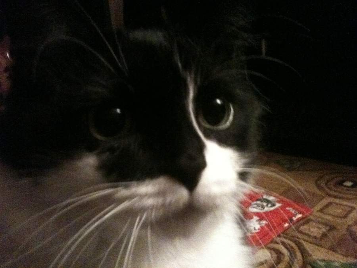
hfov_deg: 52.6
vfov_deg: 40.7
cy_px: 134
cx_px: 178
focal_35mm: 35
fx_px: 361
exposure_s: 1/10
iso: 1000
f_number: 2.8
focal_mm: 3.85
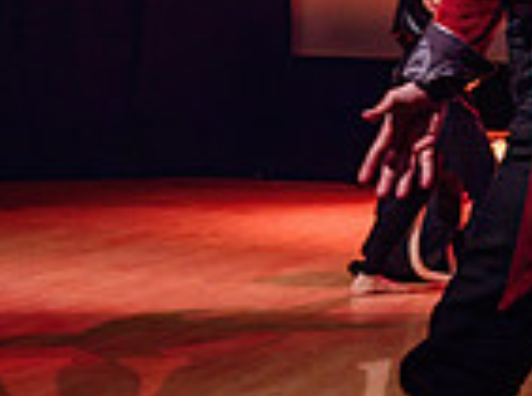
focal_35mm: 112
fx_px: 1717
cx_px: 748
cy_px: -155
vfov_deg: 12.6
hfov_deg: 16.4
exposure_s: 1/200
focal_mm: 25.5
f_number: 2.8
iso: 1600
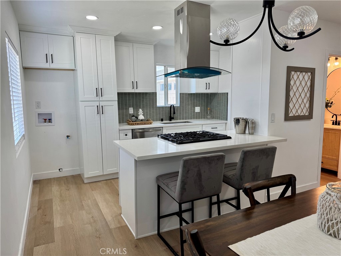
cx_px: 170
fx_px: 236
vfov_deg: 56.8
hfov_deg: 71.6
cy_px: 128
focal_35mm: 24
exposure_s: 1/121
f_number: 1.78
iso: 80
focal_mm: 6.76
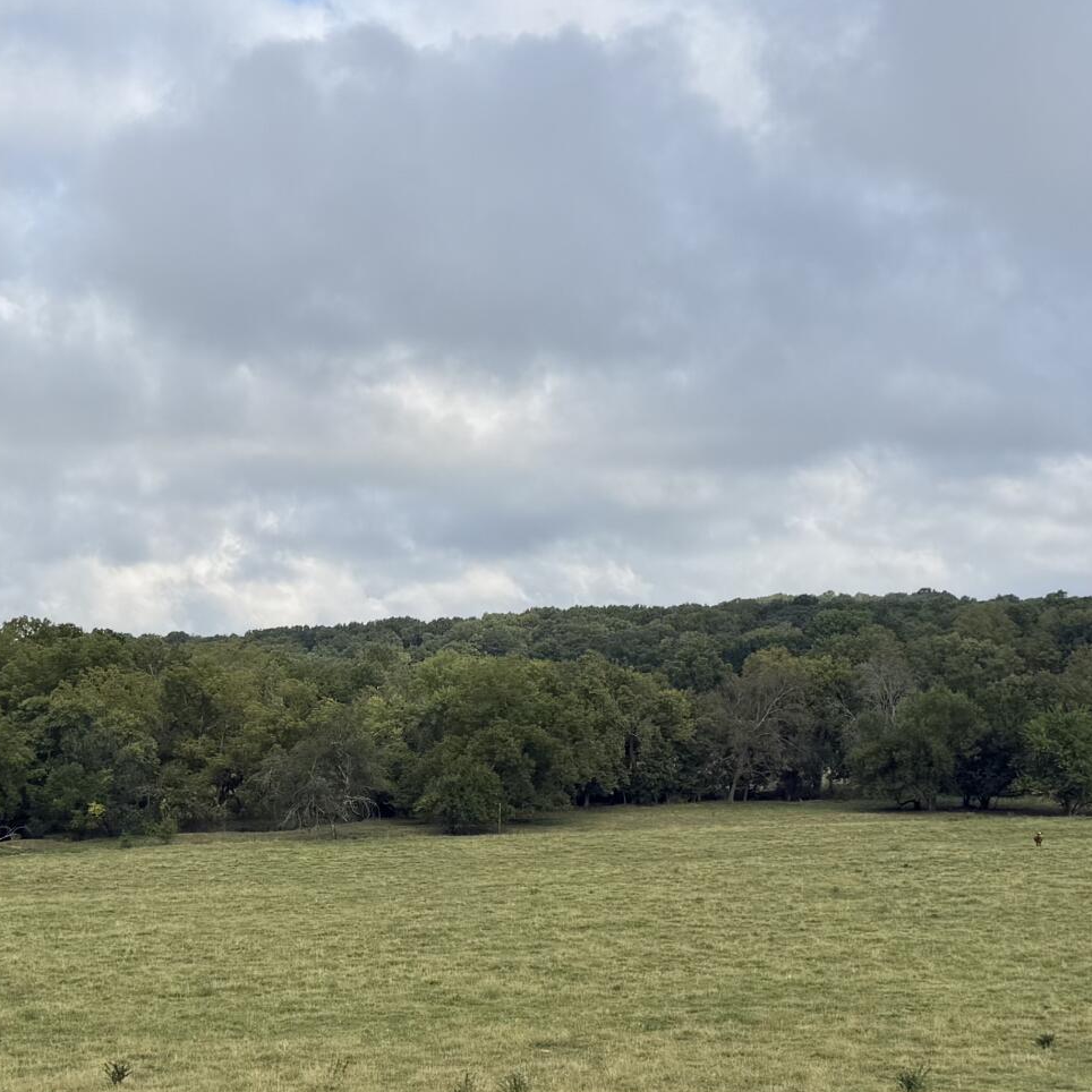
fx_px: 2356
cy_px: 745
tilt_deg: -1.5
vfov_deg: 25.9
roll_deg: +2.1
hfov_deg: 25.9
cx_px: 330
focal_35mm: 66
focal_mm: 6.76
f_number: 1.78
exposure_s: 1/3953
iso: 80
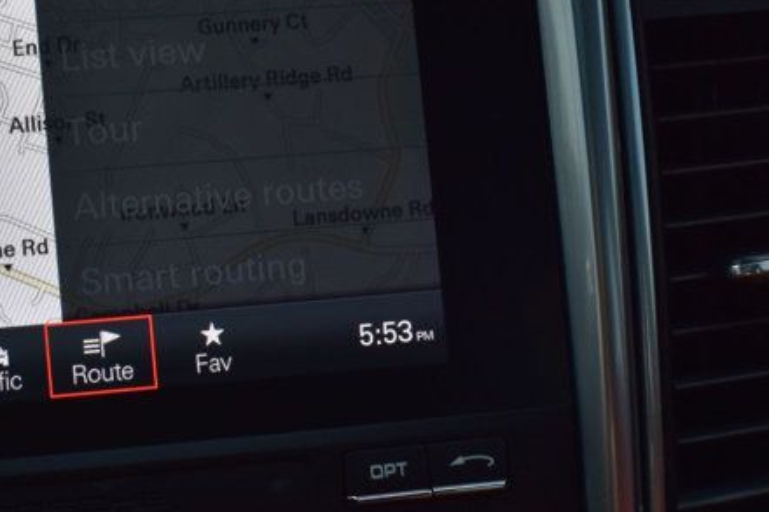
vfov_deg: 14.5
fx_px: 2011
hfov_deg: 20.7
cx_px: -58
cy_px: 133
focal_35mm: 94
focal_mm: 27
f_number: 9
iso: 400
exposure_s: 1/125
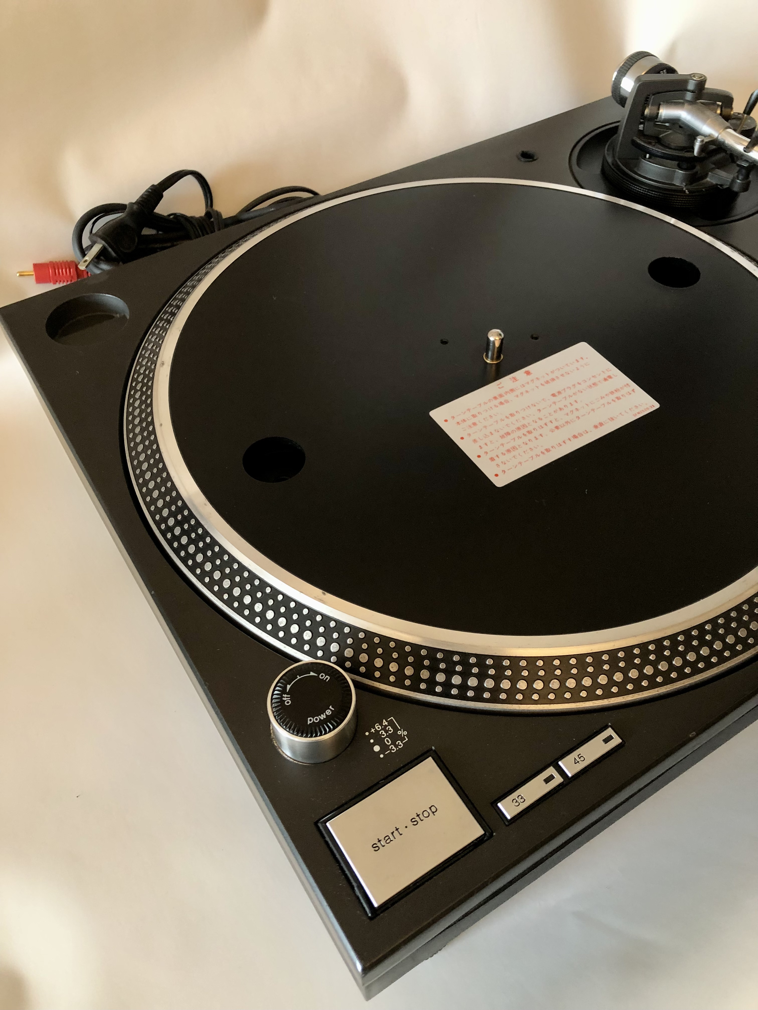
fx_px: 818
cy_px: 505
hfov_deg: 49.7
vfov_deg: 63.4
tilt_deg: -50.3
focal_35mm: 28
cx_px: 379
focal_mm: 3.99
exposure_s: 1/17
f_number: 1.8
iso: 64
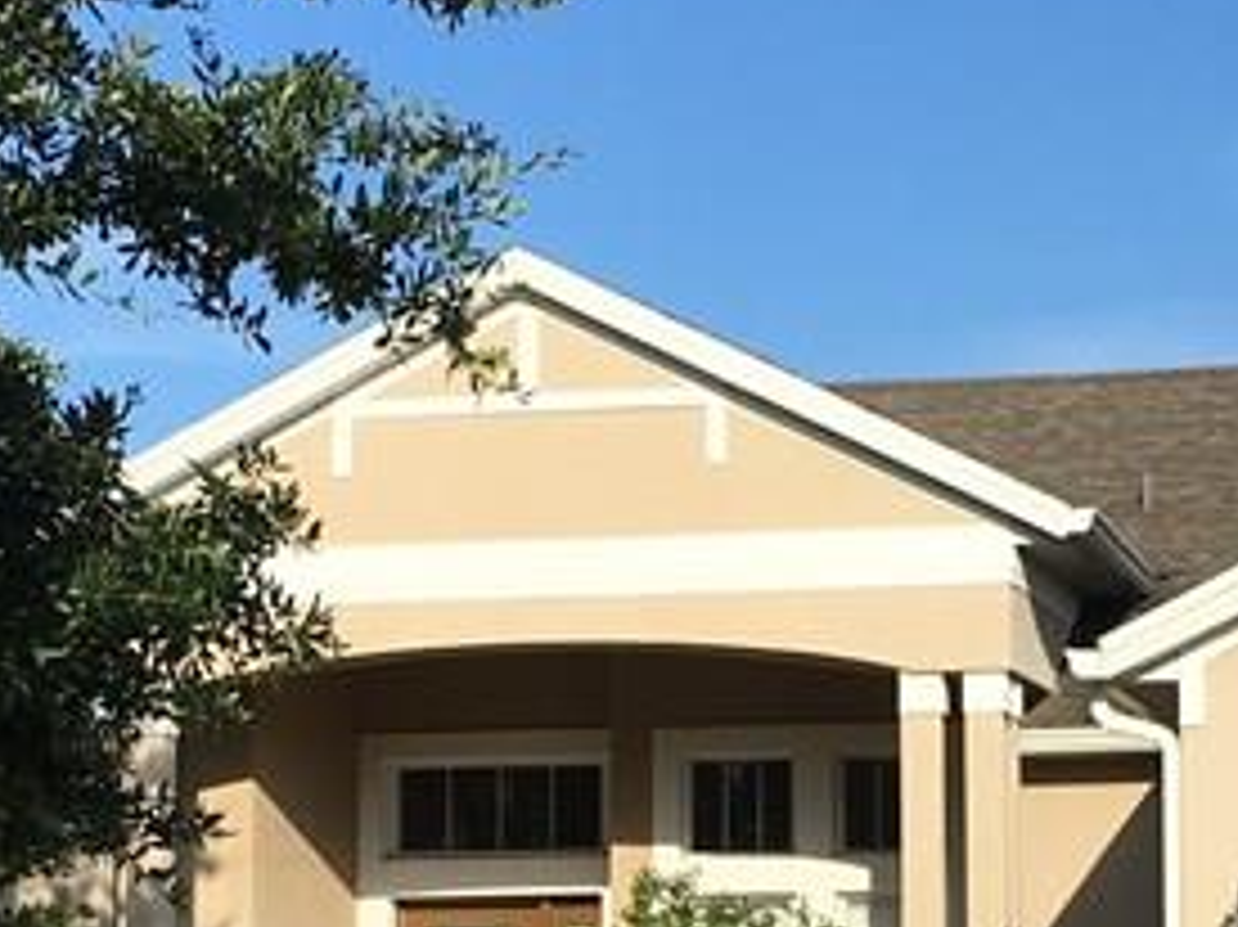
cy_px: 801
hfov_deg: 18.1
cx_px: 963
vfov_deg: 13.6
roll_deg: -0.3
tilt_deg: +4.4
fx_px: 3861
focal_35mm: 108
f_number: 2.2
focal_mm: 4.15
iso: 25
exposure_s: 1/1876
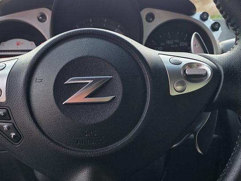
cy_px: 117
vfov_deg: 26.9
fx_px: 376
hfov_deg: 35.5
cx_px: 134
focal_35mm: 54
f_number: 1.7
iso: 12
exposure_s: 1/128
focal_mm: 6.3
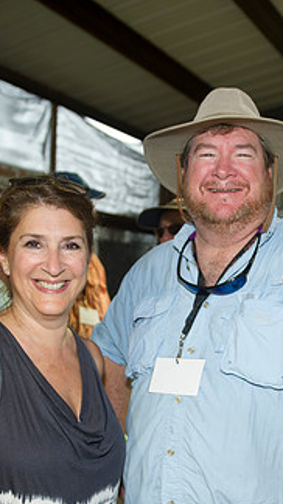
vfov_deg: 45.3
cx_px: 199
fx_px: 601
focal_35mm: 45
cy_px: 299
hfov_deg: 26.3
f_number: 2.8
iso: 400
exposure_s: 1/160
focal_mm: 24
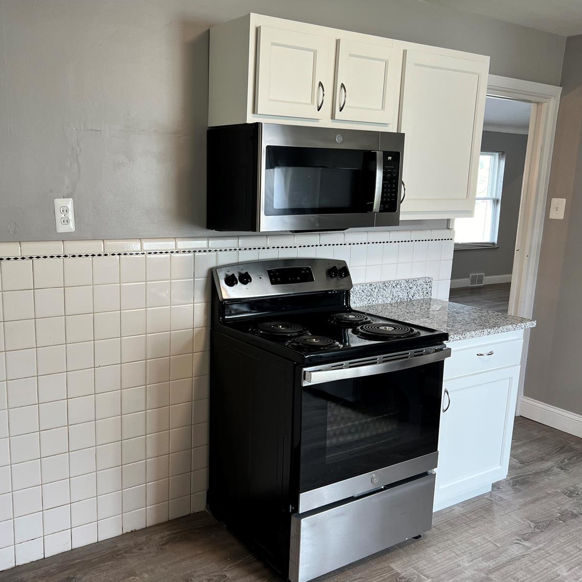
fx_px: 590
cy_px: 290
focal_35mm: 31
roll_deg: -0.9
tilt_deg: -11.5
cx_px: 226
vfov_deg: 52.5
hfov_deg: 52.1
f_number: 1.5
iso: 64
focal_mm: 5.7
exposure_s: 1/63
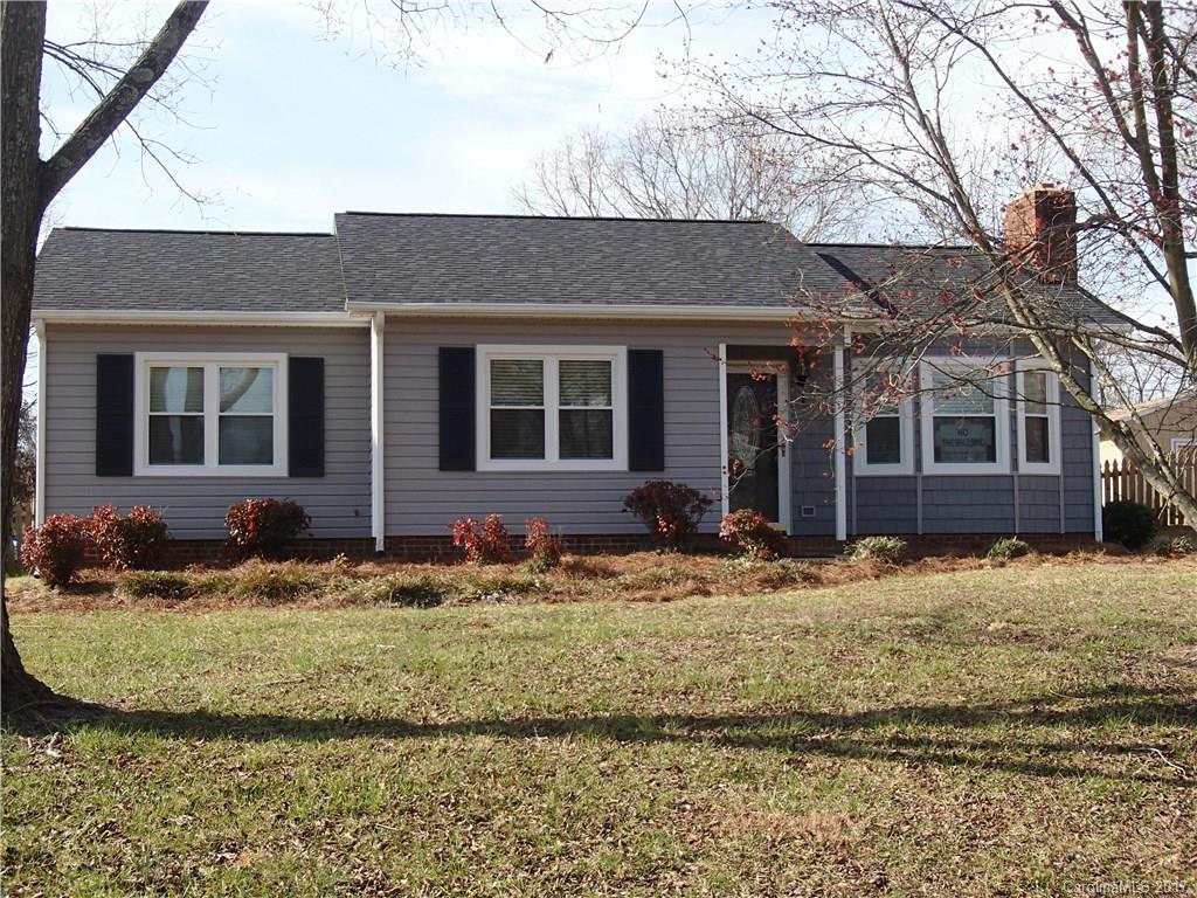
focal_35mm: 49
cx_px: 598
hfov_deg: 38.9
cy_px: 449
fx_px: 1694
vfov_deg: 29.7
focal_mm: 8.8
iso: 100
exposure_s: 1/400
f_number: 4.9
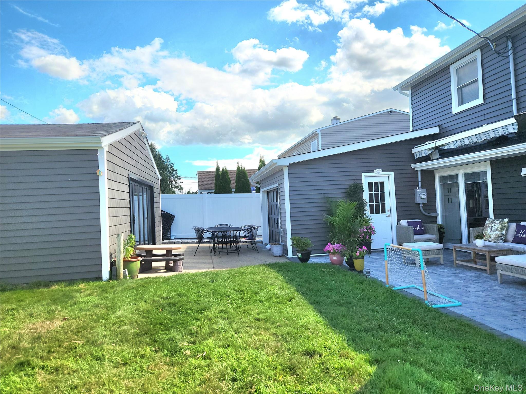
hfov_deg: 73.9
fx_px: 349
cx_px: 263
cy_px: 197
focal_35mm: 23
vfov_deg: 58.9
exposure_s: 1/1250
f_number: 1.8
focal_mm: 5.4
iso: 20
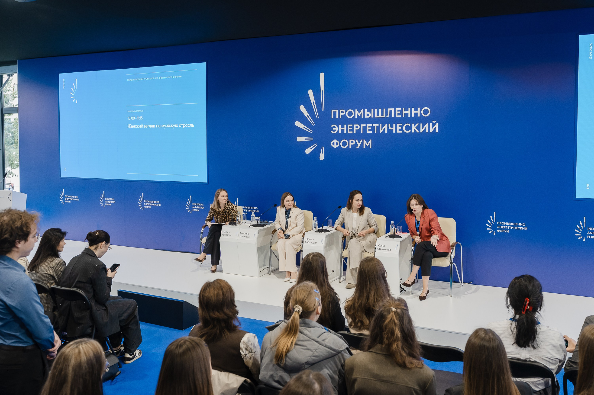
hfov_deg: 57.2
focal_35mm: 33
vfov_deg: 39.8
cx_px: 311
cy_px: 166
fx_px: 544
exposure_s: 1/160
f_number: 3.5
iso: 1600
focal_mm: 28
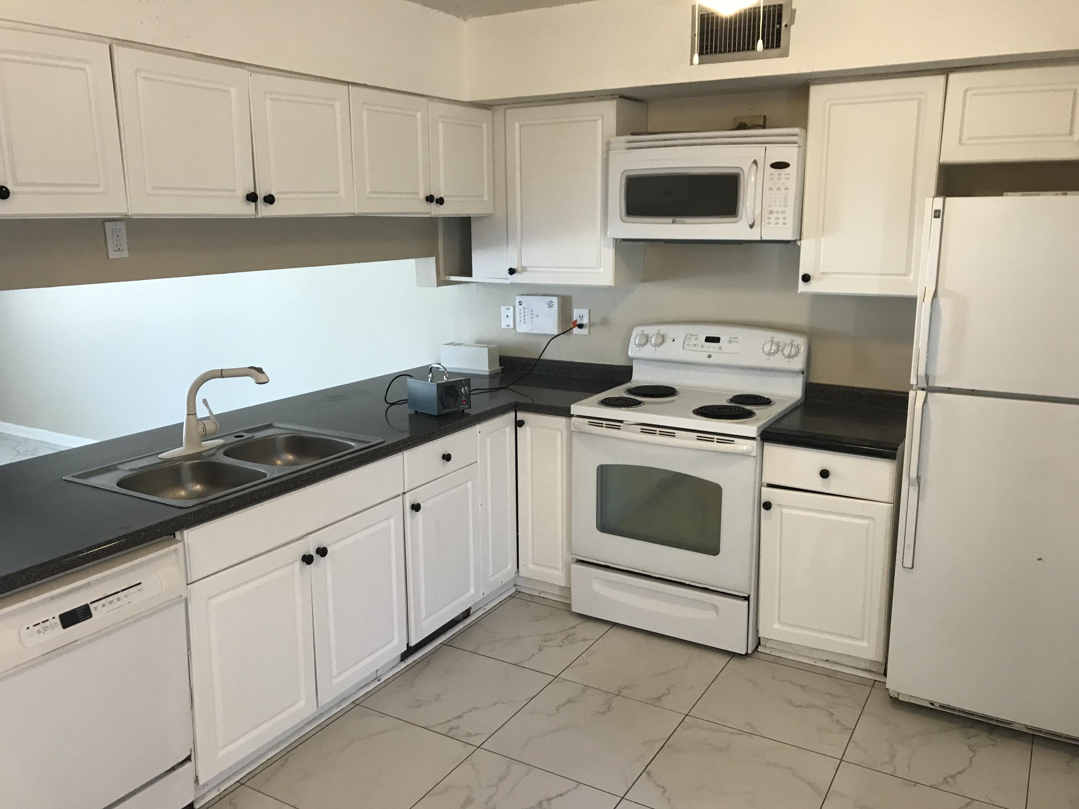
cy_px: 404
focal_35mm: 28
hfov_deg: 63.4
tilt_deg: -10.6
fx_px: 873
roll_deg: +0.4
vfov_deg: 49.7
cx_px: 540
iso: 32
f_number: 1.8
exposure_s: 1/30
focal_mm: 3.99
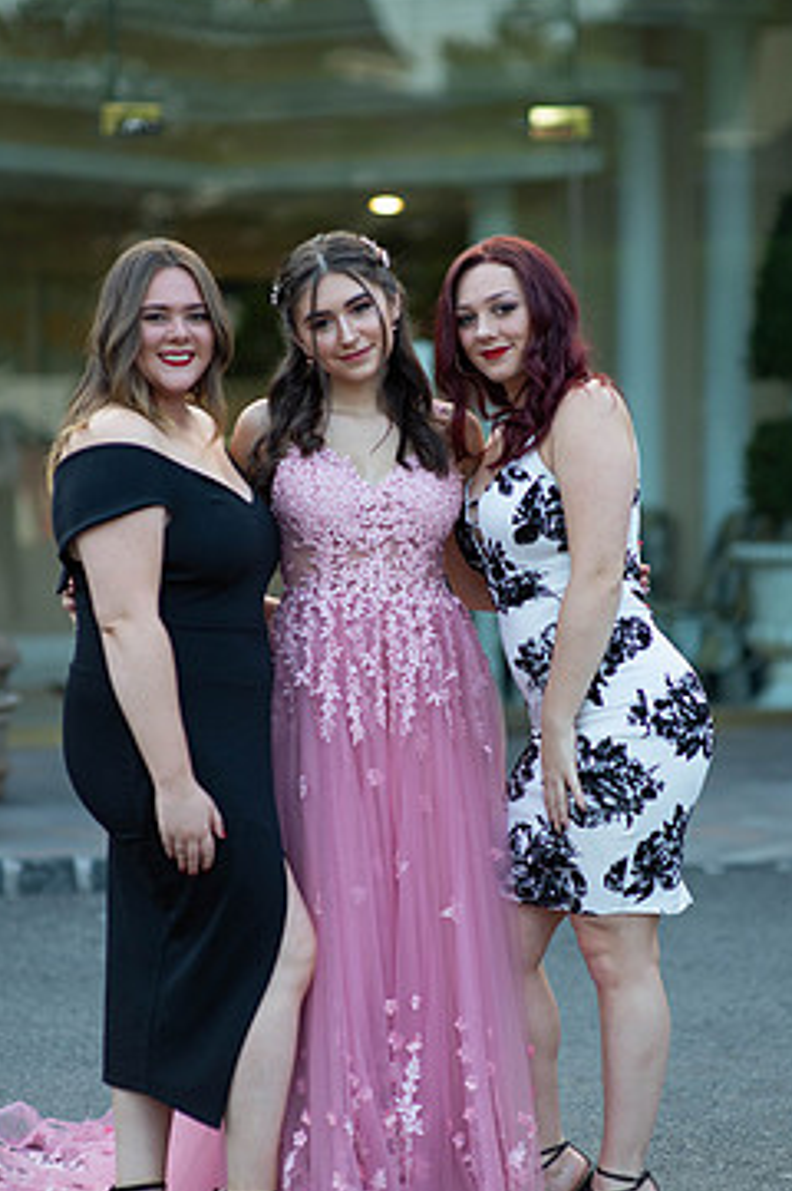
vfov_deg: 19.3
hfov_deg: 12.9
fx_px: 3504
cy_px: 693
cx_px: 404
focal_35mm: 106
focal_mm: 85
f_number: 2
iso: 250
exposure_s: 1/800
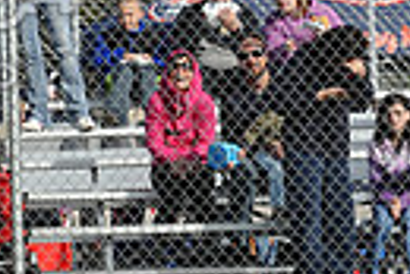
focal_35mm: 312
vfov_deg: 4.4
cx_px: -322
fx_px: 3557
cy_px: -44
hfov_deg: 6.5
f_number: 8
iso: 400
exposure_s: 1/1000
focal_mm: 70
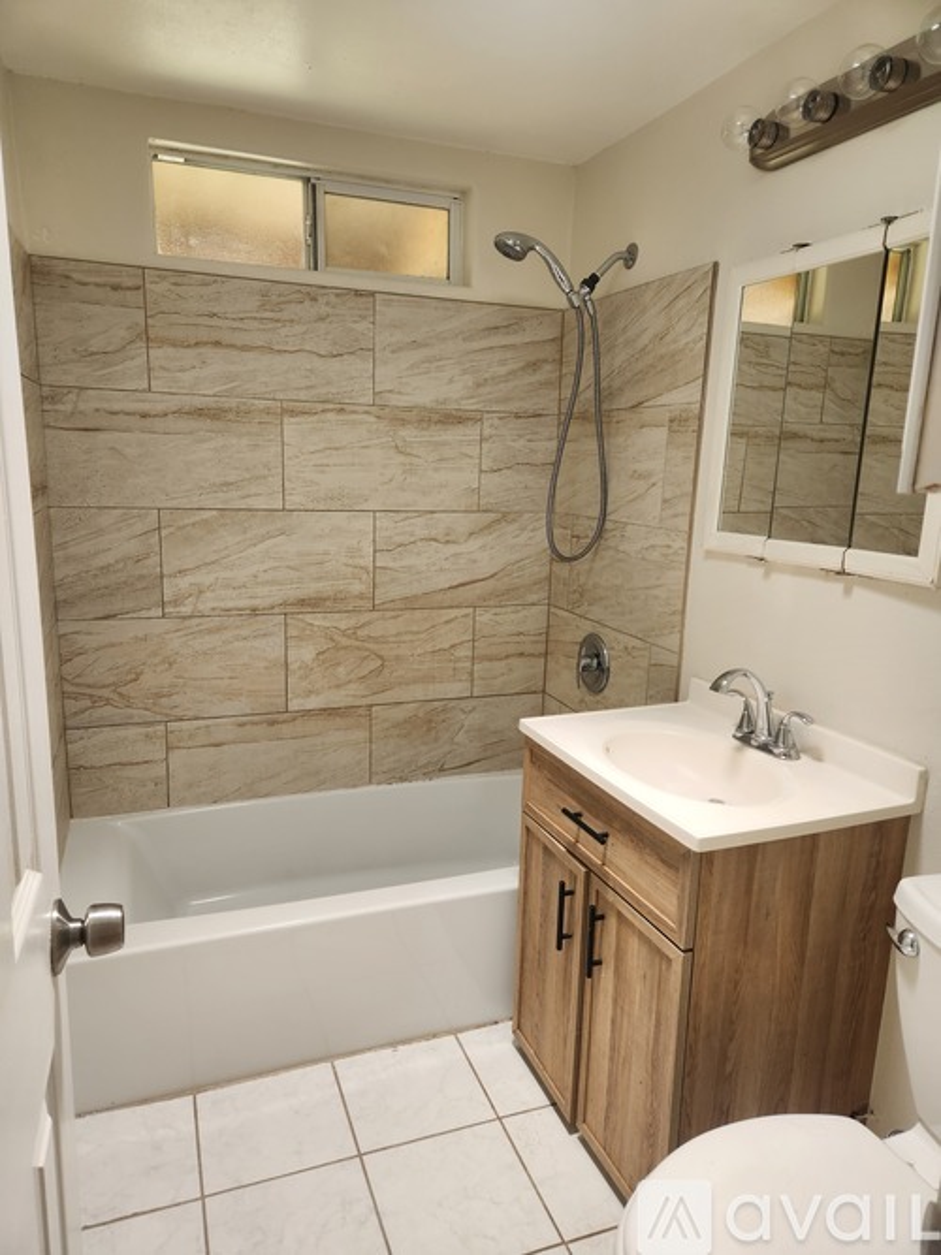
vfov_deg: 73.9
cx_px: 470
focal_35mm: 23
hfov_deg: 58.9
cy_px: 628
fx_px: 834
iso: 100
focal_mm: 5.4
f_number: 1.8
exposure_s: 1/180
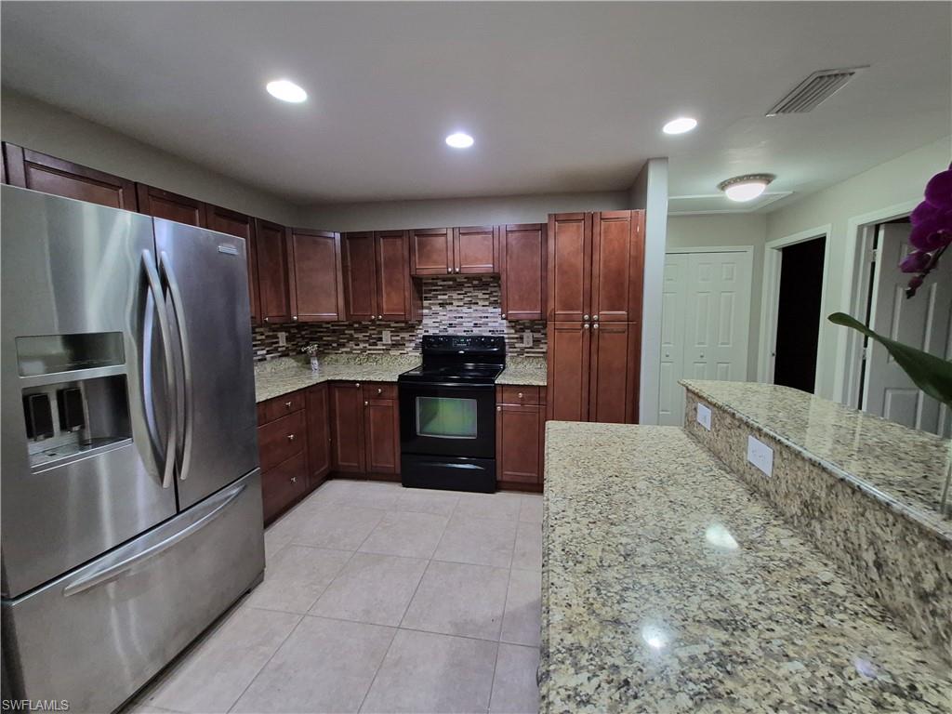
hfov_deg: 106.2
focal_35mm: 13
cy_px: 357
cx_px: 476
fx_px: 358
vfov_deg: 89.9
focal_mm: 1.74
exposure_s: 1/60
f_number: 2.2
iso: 640
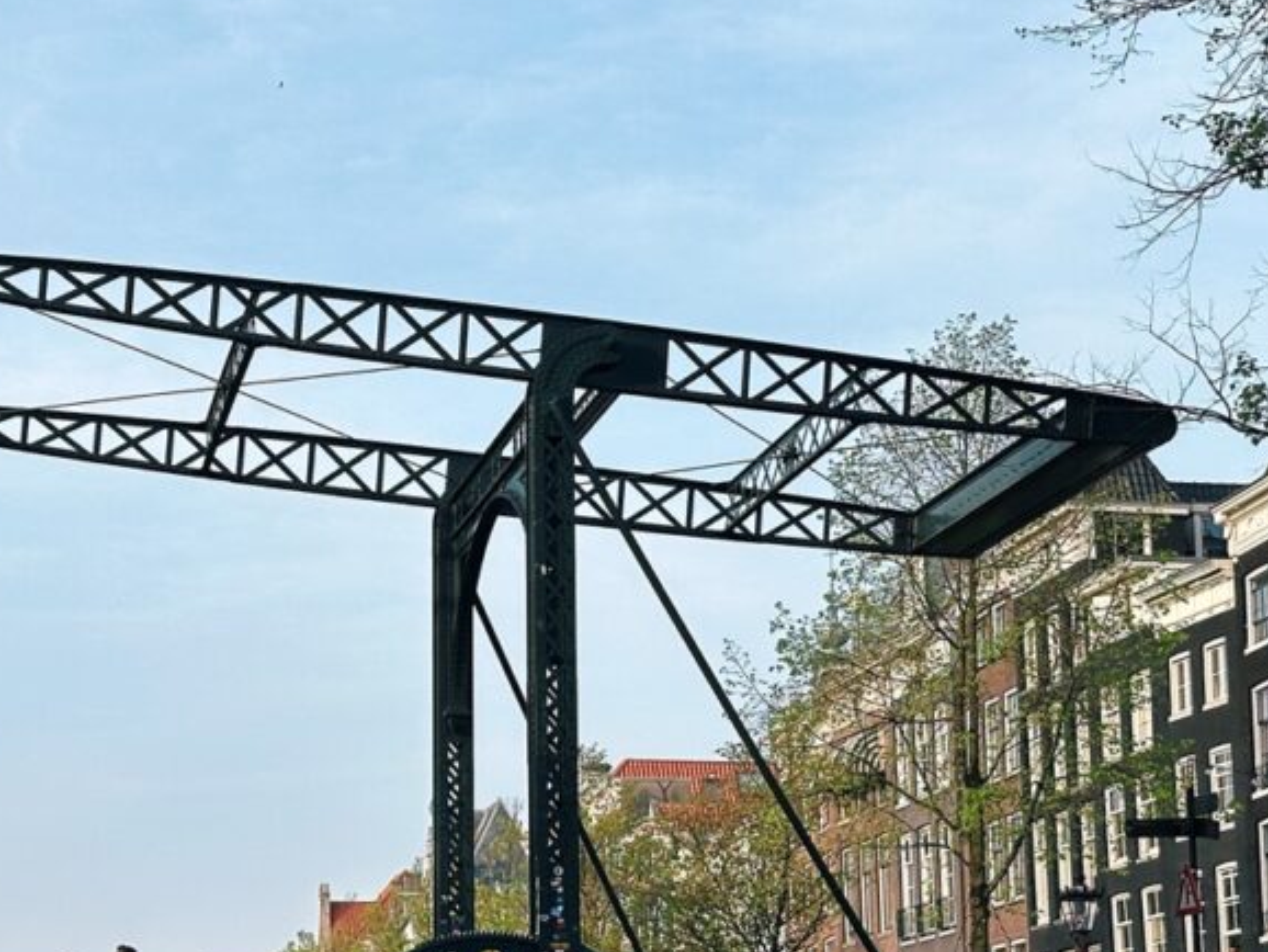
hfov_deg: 23.0
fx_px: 3115
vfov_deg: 17.2
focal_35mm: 85
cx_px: 599
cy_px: 772
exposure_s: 1/1992
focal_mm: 6.86
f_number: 1.78
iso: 64
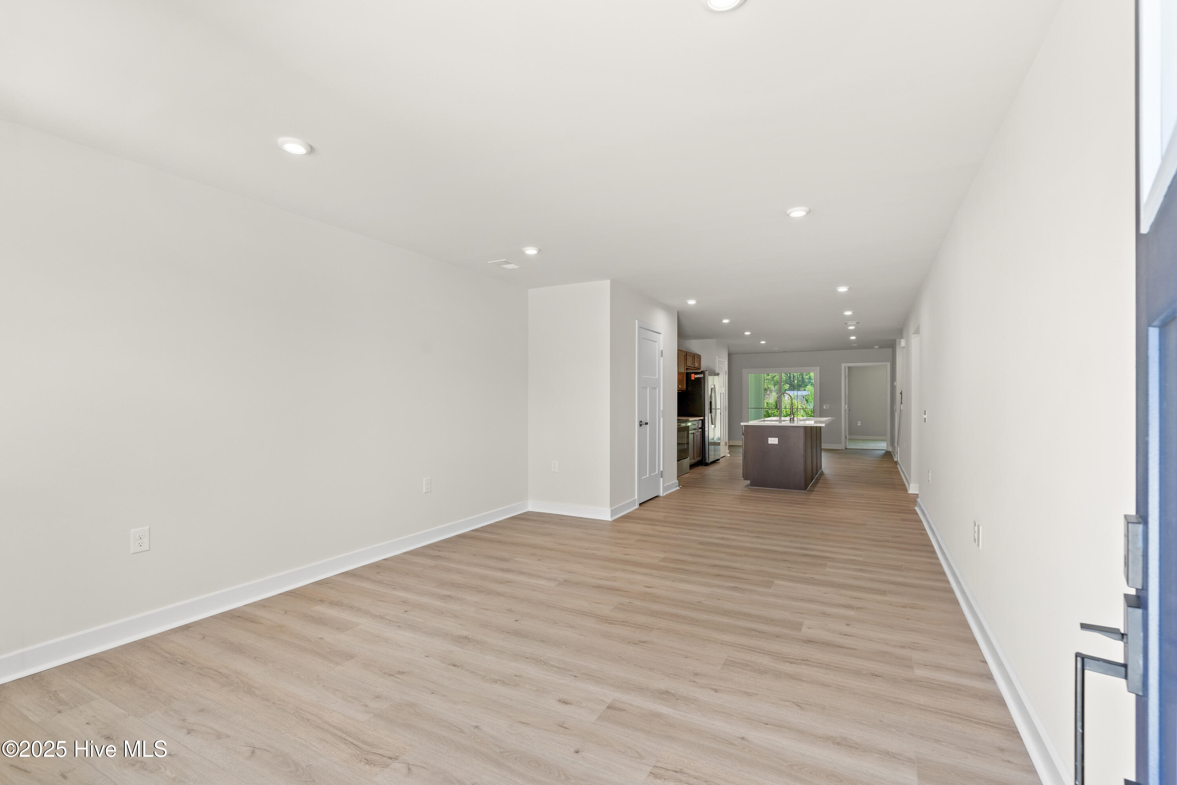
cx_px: 588
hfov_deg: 96.7
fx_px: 523
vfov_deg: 73.7
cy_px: 392
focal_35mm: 16
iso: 320
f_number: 7.1
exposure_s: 1/6
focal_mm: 16
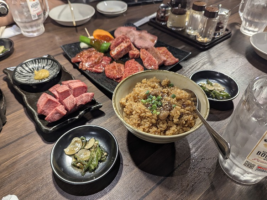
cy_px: 96
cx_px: 133
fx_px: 193
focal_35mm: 25
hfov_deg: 69.4
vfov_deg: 54.8
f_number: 1.85
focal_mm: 6.81
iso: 403
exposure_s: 1/107
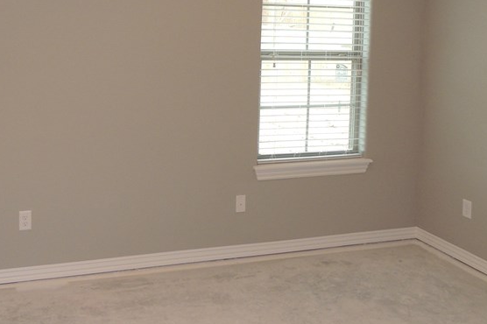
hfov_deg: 41.9
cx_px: 145
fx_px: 622
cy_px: 12
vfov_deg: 27.8
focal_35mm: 46
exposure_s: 1/40
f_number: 3
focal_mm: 4.3
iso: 250
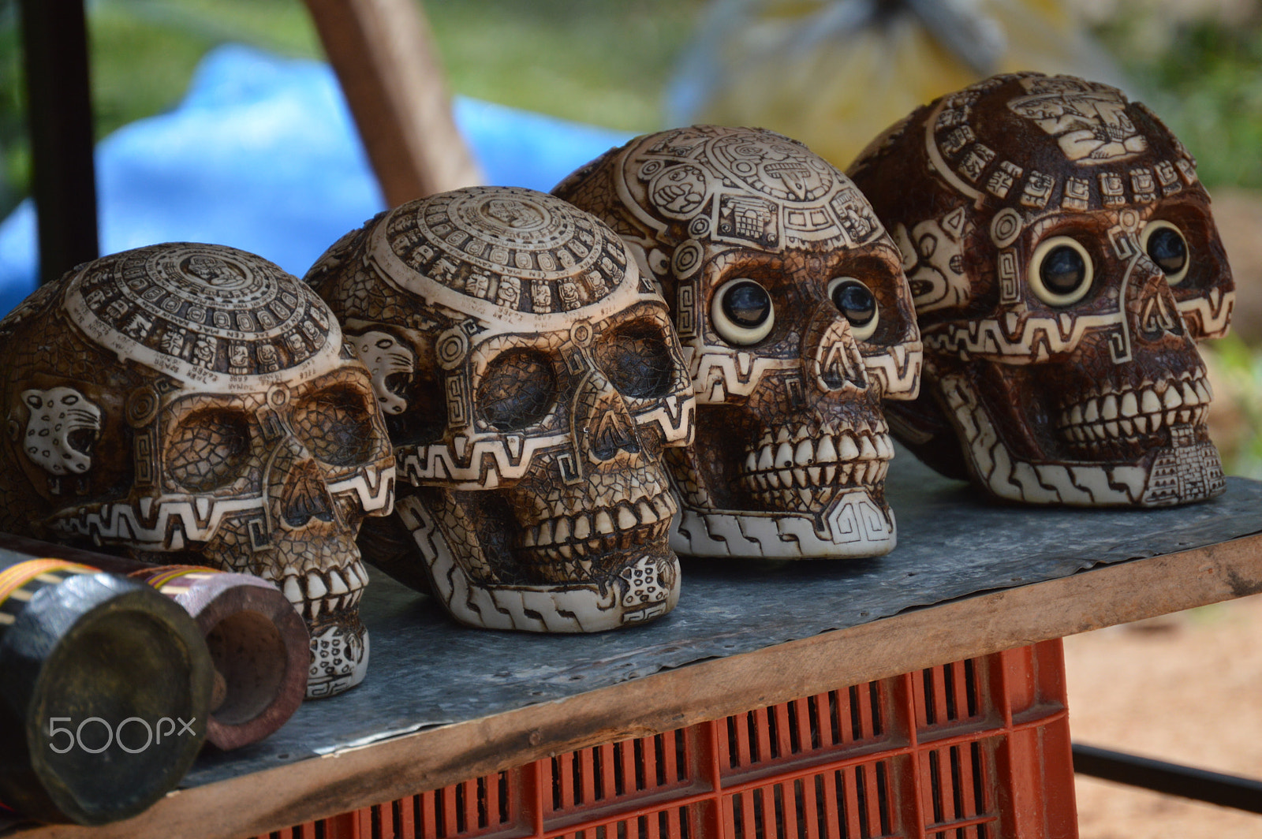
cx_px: 631
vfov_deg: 4.6
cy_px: 420
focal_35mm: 300
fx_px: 10508
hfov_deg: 6.9
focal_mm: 200
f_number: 5.6
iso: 400
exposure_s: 1/1000
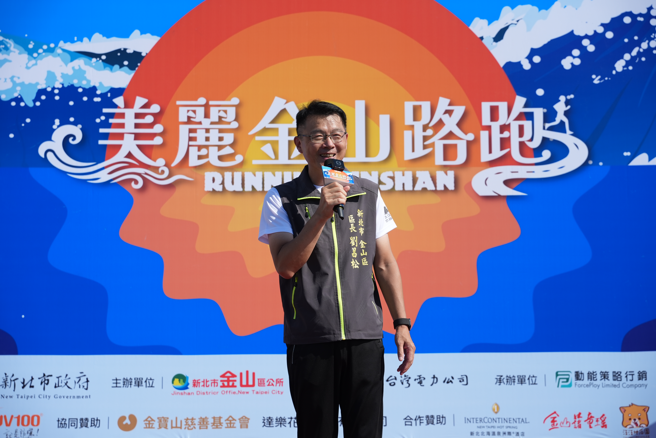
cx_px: 328
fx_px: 1181
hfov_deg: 31.1
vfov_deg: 21.0
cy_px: 219
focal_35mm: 65
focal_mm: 64.8
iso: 200
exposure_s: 1/2500
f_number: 4.5
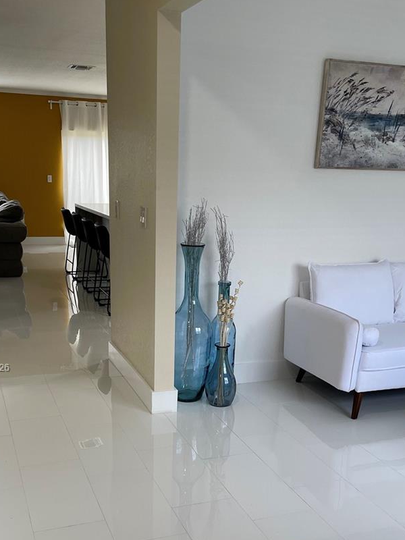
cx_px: 188
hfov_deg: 36.8
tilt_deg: -17.8
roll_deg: -2.8
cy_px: 369
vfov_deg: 46.9
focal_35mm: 39
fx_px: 608
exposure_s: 1/120
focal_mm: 5.1
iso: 80
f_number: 1.6
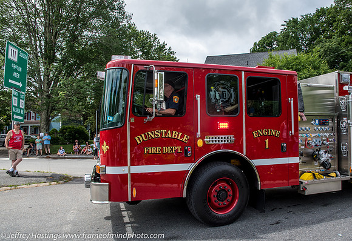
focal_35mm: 27
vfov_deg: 48.8
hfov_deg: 66.7
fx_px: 266
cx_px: 197
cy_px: 123
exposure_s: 1/125
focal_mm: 16
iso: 200
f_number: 13
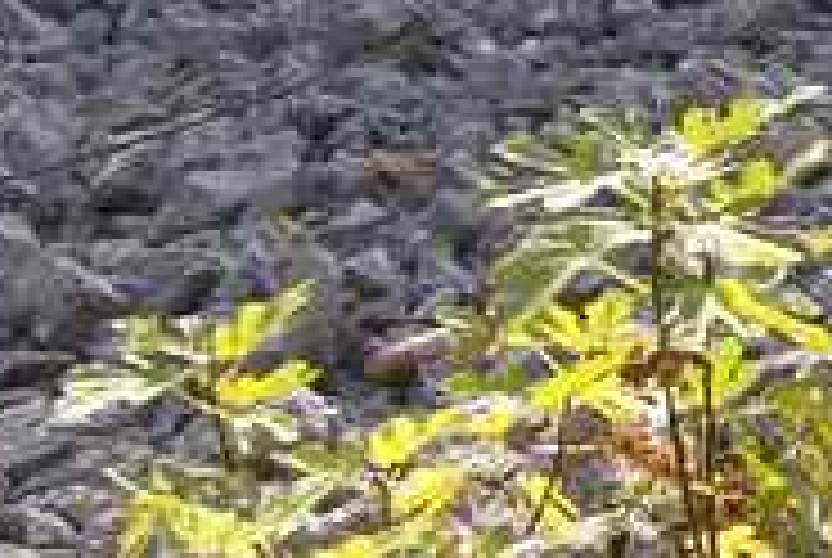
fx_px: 3634
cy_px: -99
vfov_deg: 8.7
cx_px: 1516
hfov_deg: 12.0
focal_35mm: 157
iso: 80
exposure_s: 1/160
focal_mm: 5.8
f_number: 5.6
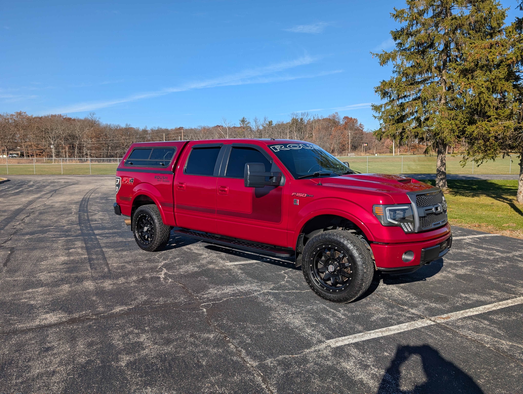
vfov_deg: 56.9
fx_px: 363
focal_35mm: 24
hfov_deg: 71.5
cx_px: 262
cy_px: 197
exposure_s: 1/1357
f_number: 1.68
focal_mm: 6.9
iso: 22
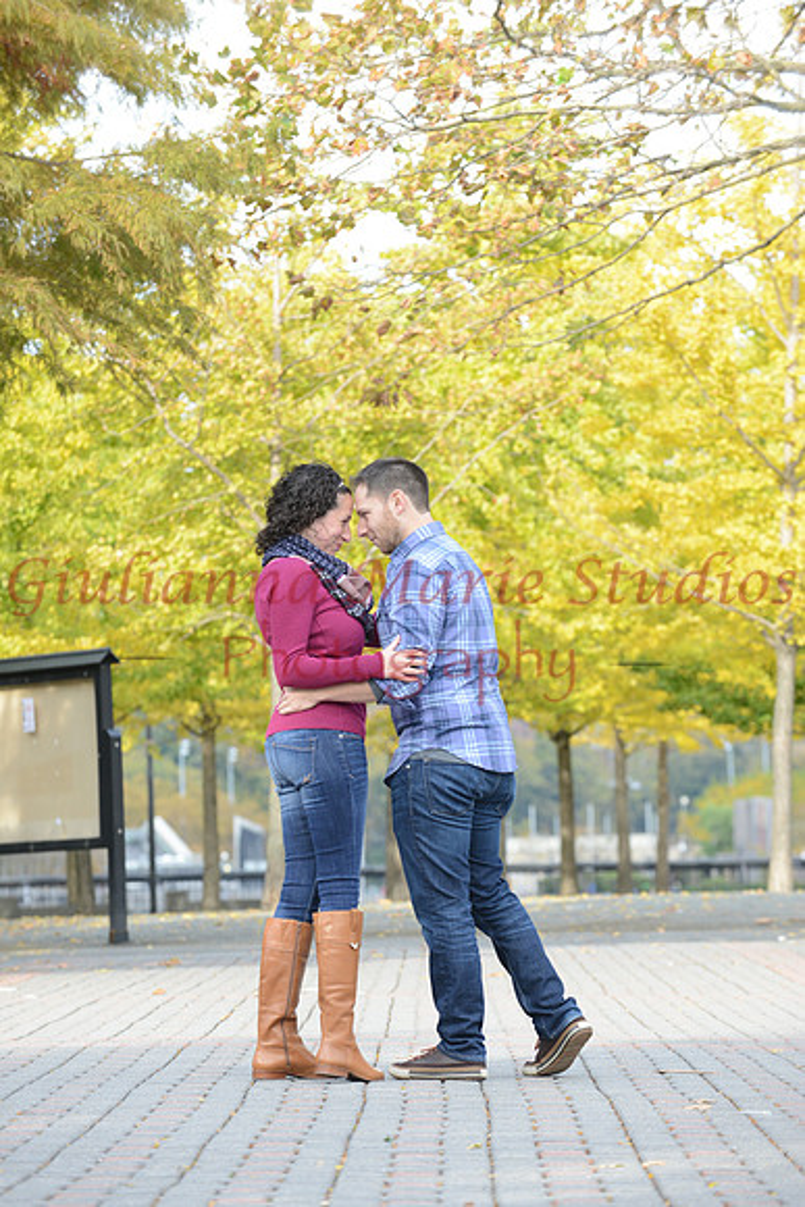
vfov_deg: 13.2
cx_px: 402
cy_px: 604
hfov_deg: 8.9
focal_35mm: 155
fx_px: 5195
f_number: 8
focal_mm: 155
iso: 500
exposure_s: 1/250
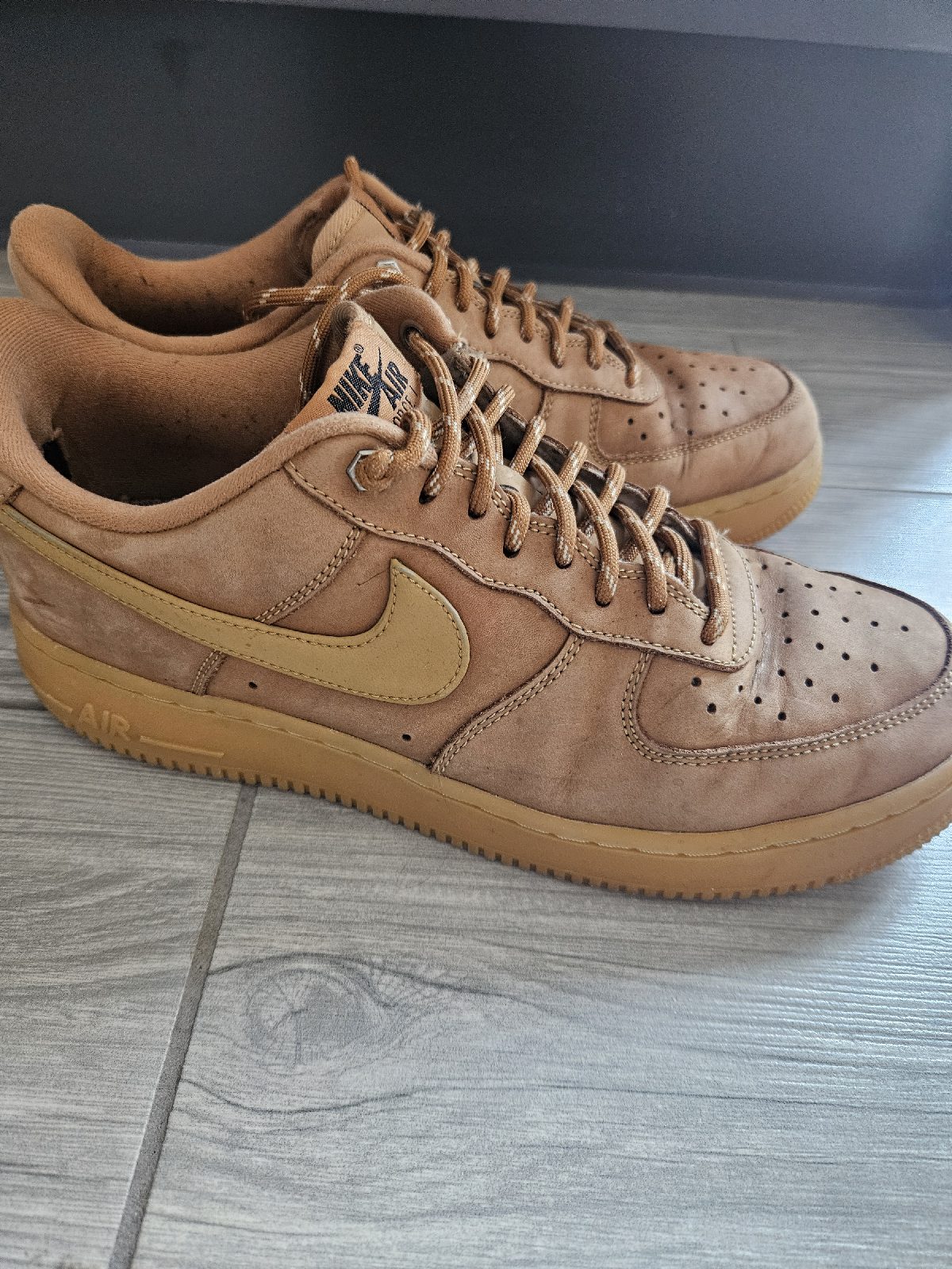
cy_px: 634
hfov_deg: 58.9
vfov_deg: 73.9
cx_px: 476
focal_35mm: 23
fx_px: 843
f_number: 1.8
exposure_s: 1/50.3
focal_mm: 5.4
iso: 640
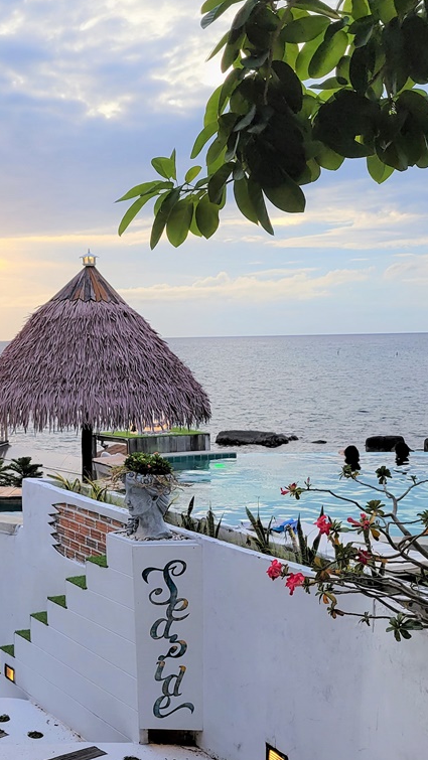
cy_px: 357
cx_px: 39
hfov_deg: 25.7
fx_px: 907
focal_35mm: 45
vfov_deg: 45.4
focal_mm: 5.4
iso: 40
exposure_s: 1/365
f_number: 1.8
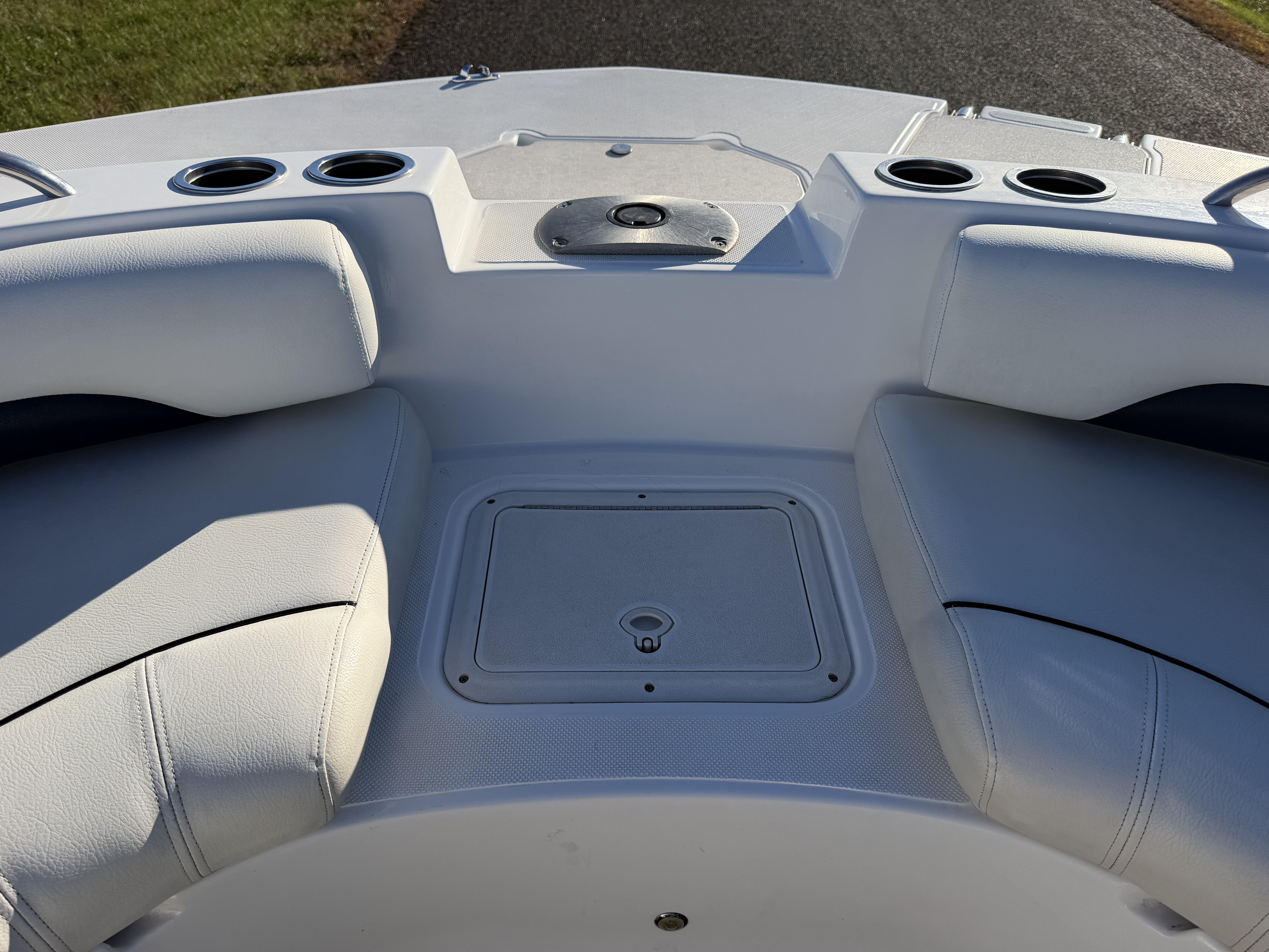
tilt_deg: -41.4
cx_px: 634
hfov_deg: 71.6
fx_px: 880
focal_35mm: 24
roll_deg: -5.2
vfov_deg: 56.8
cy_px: 476
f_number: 1.78
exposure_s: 1/4975
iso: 80
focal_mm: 6.76
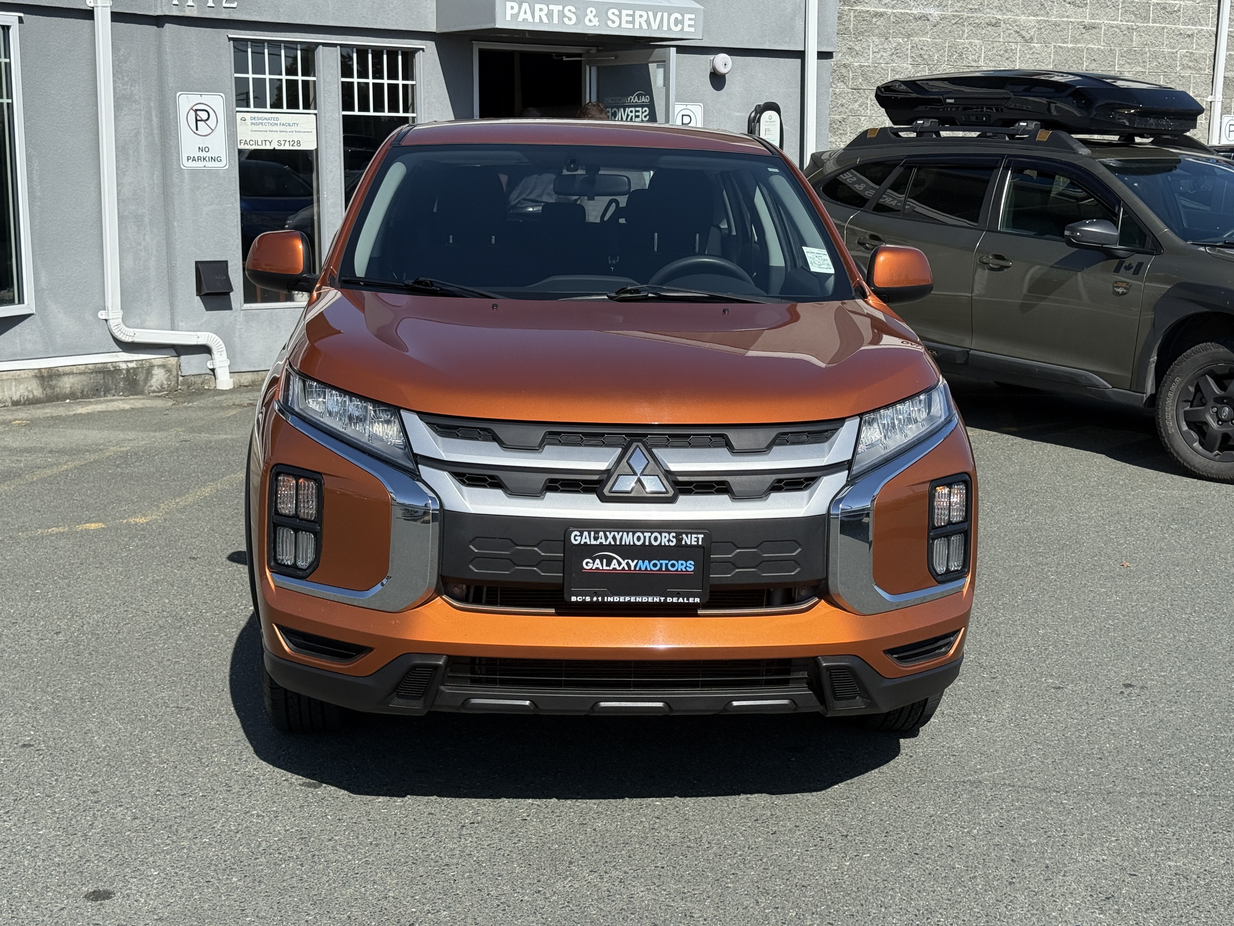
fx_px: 1711
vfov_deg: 30.3
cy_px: 463
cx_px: 617
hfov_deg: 39.7
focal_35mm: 48
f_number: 1.78
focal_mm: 6.76
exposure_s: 1/6024
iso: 64
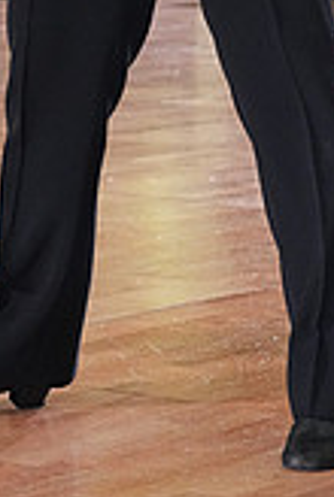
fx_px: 3423
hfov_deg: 5.6
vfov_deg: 8.2
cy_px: -118
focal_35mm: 247
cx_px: -29
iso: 5000
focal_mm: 70
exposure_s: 1/320
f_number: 5.6
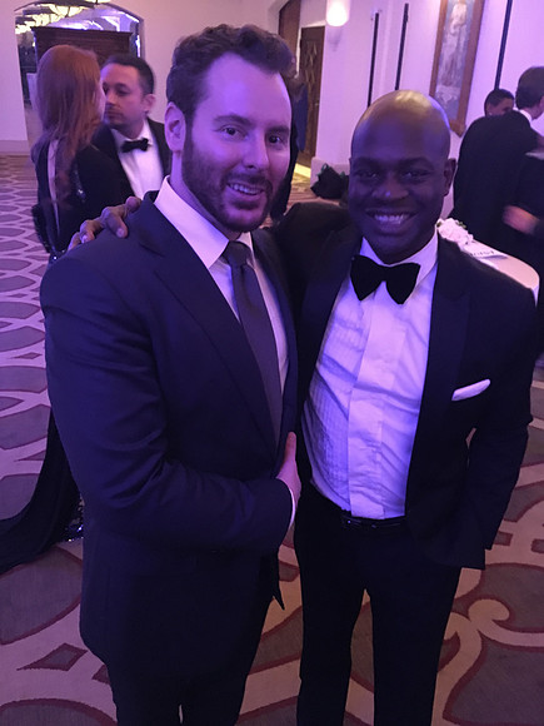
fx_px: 608
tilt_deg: -25.5
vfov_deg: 61.7
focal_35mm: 29
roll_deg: -2.3
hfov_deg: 48.2
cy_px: 363
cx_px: 272
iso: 640
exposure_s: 1/15
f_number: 2.2
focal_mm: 4.15
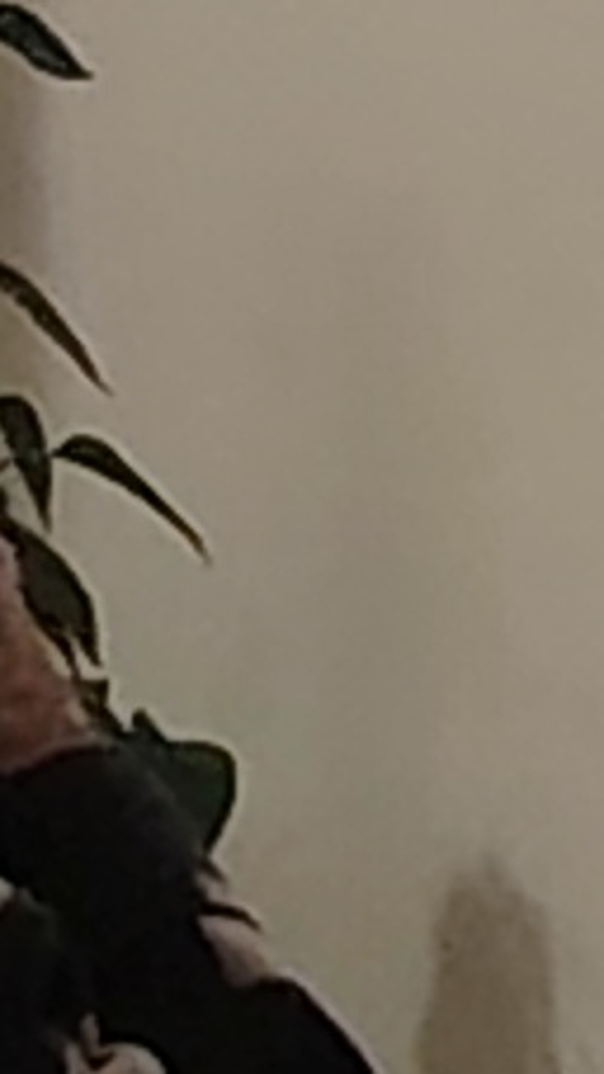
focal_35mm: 460
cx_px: 4285
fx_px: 13095
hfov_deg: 2.4
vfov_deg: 4.6
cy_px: -1350
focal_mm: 5.25
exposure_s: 1/33.3
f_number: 1.75
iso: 319
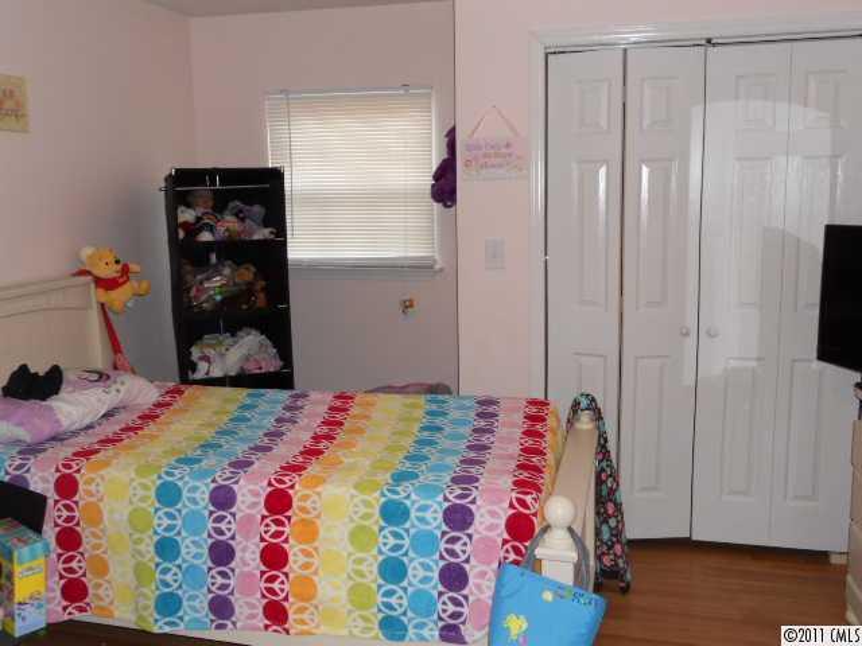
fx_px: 797
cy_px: 323
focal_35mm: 32
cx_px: 431
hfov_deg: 56.8
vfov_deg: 44.2
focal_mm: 5.8
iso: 200
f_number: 3.5
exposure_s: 1/25
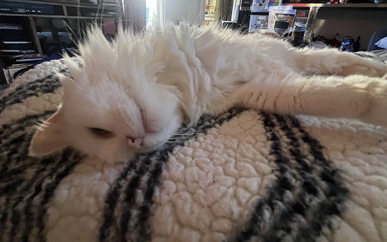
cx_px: 203
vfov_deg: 73.2
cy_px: 86
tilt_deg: -20.4
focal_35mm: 15
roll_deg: -3.2
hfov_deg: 101.4
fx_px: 158
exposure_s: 1/60
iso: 320
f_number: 1.8
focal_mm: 1.57
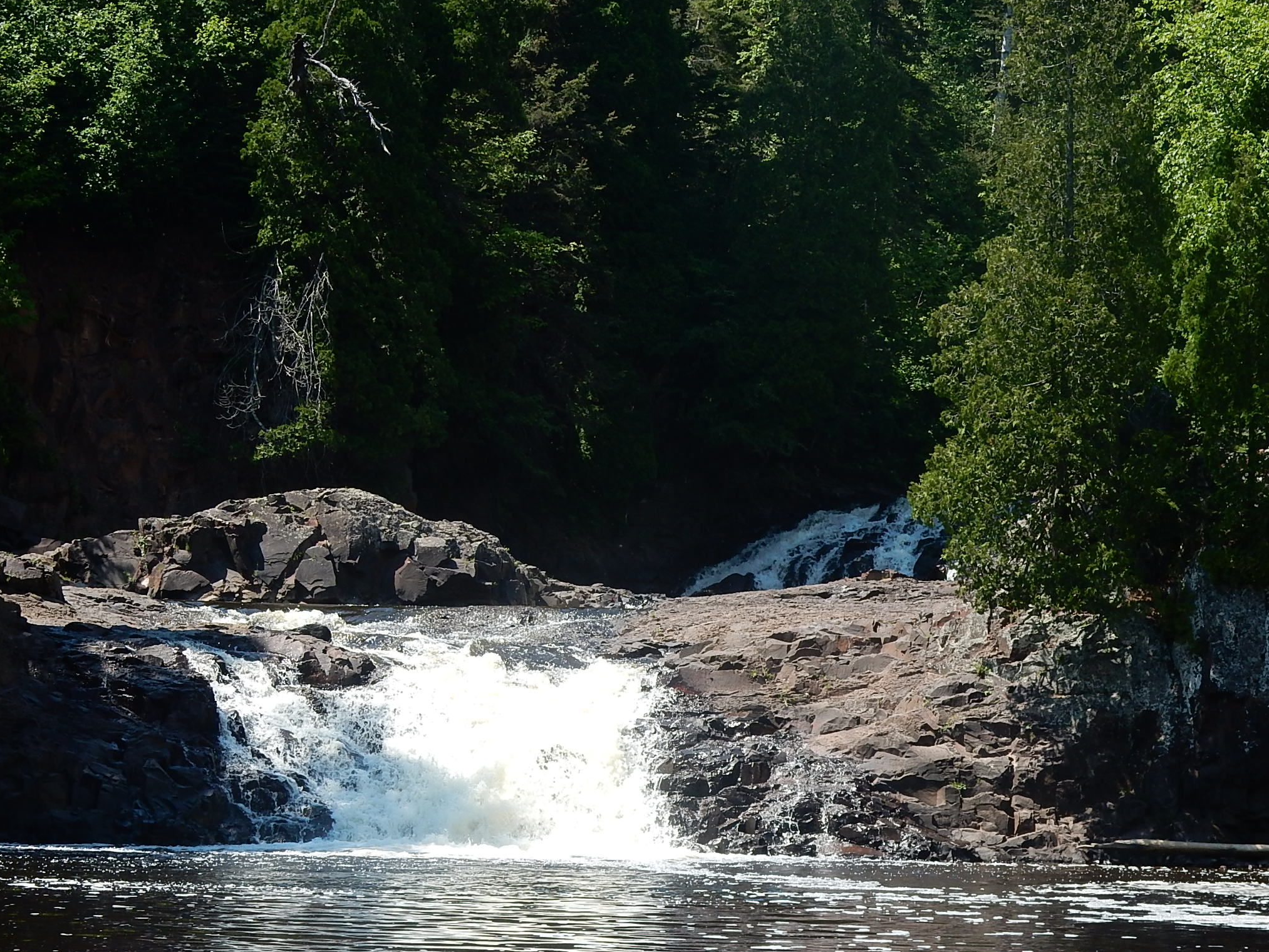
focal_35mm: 111
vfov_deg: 13.3
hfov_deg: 17.7
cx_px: 579
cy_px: 480
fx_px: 4070
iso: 125
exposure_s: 1/320
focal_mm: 17.6
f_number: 5.3
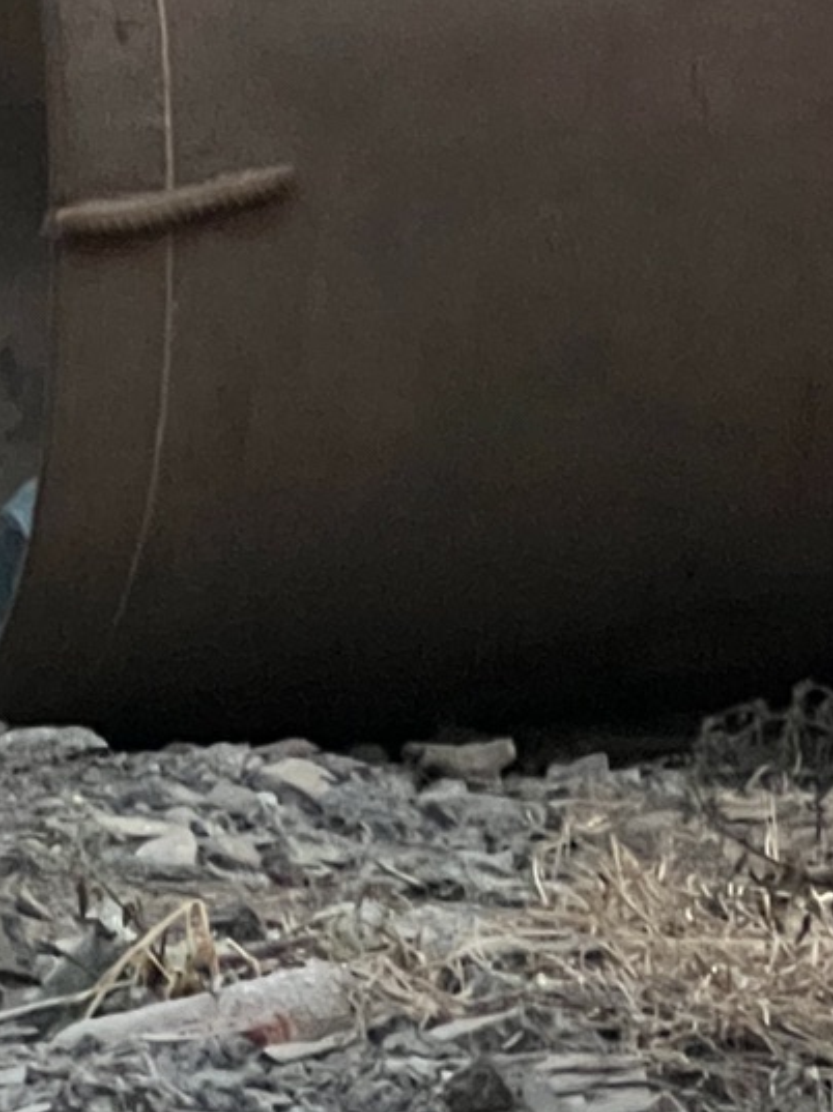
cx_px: 1403
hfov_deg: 5.1
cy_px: -601
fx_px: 9219
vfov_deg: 6.8
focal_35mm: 287
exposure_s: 1/41
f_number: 2.8
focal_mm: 9
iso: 800
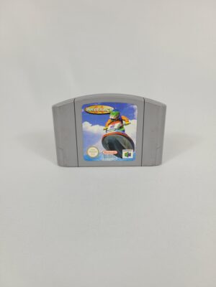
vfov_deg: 67.3
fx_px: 216
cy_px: 144
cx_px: 108
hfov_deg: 53.1
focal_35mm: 26
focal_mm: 5.4
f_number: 1.8
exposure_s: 1/219
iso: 40
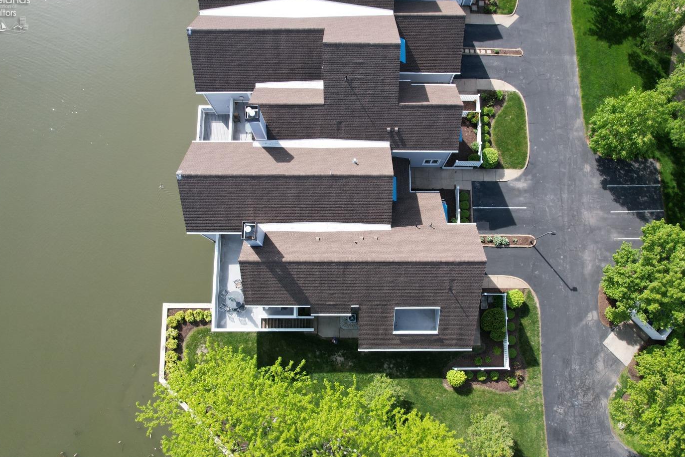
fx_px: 457
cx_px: 359
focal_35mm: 24
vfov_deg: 53.1
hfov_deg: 73.7
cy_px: 243
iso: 200
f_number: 2.8
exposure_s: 1/1000
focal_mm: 8.38
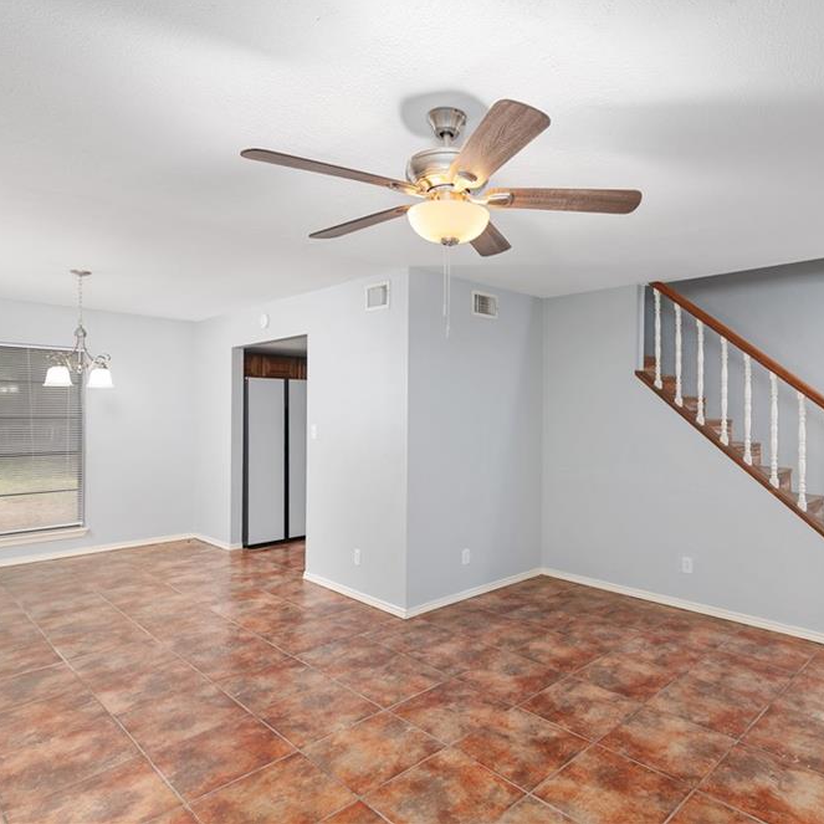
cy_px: 401
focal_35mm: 21
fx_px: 566
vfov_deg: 72.1
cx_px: 490
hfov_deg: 71.5
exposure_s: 1/2.5
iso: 320
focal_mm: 16
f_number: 7.1
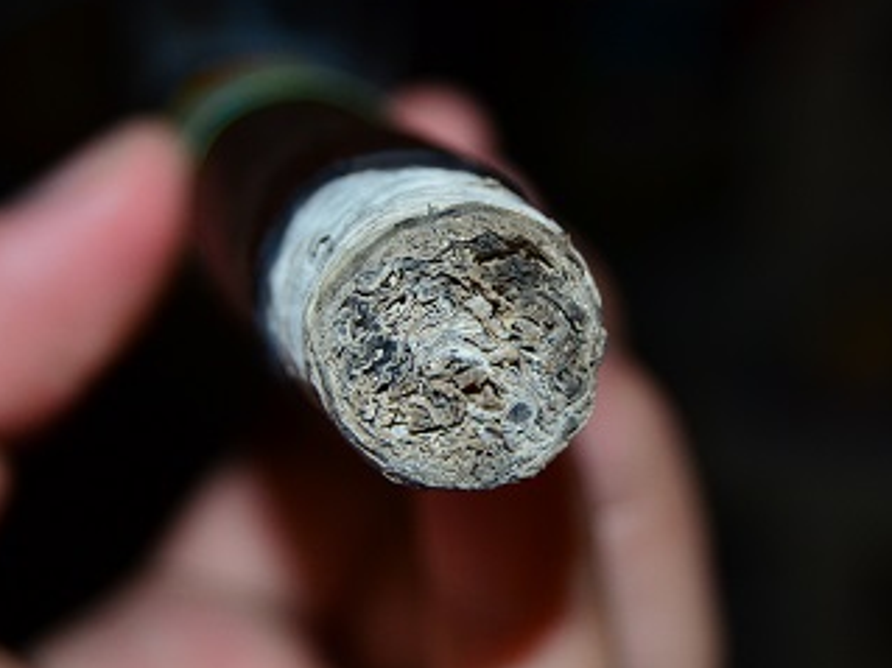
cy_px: 271
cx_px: 474
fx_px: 2808
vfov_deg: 13.6
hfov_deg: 18.1
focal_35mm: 109
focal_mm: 42
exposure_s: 1/60
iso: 720
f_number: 5
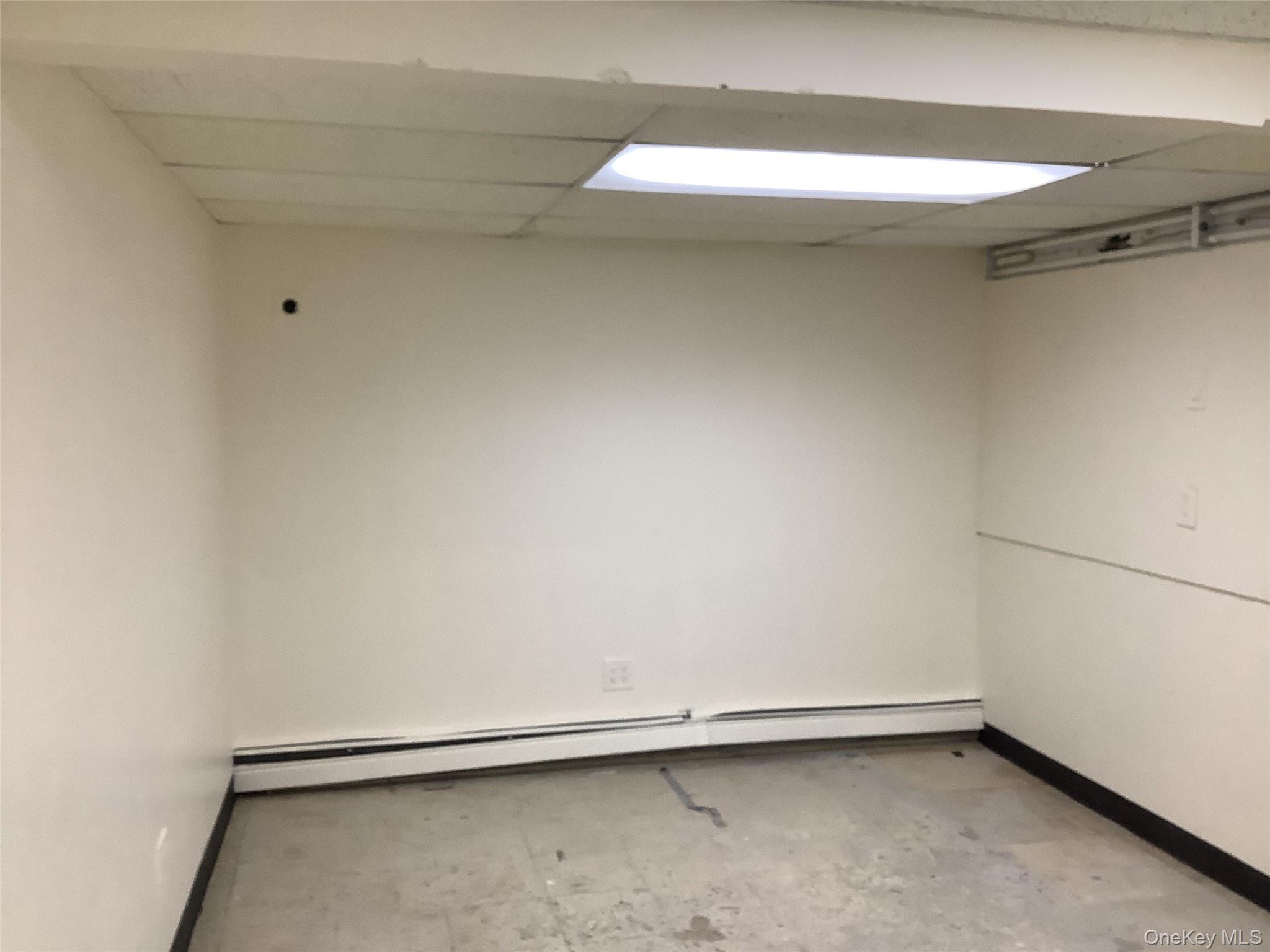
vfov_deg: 45.4
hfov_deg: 58.4
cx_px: 635
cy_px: 476
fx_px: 1137
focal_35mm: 31
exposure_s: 1/60
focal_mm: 3.3
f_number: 2.4
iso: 100
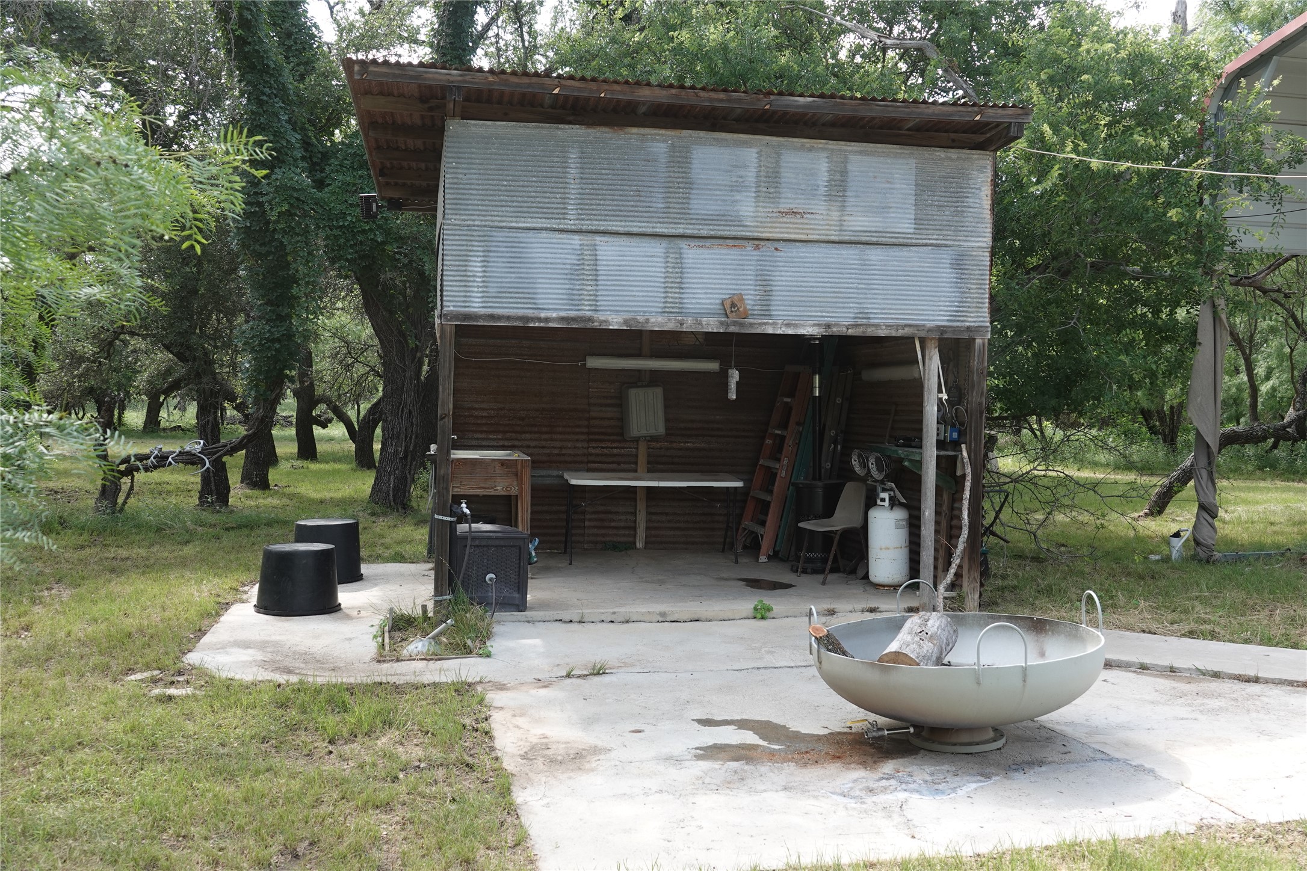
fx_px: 1125
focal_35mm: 31
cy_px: 436
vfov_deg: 42.3
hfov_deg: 60.3
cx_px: 654
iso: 100
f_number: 2.8
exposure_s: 1/250
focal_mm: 11.51
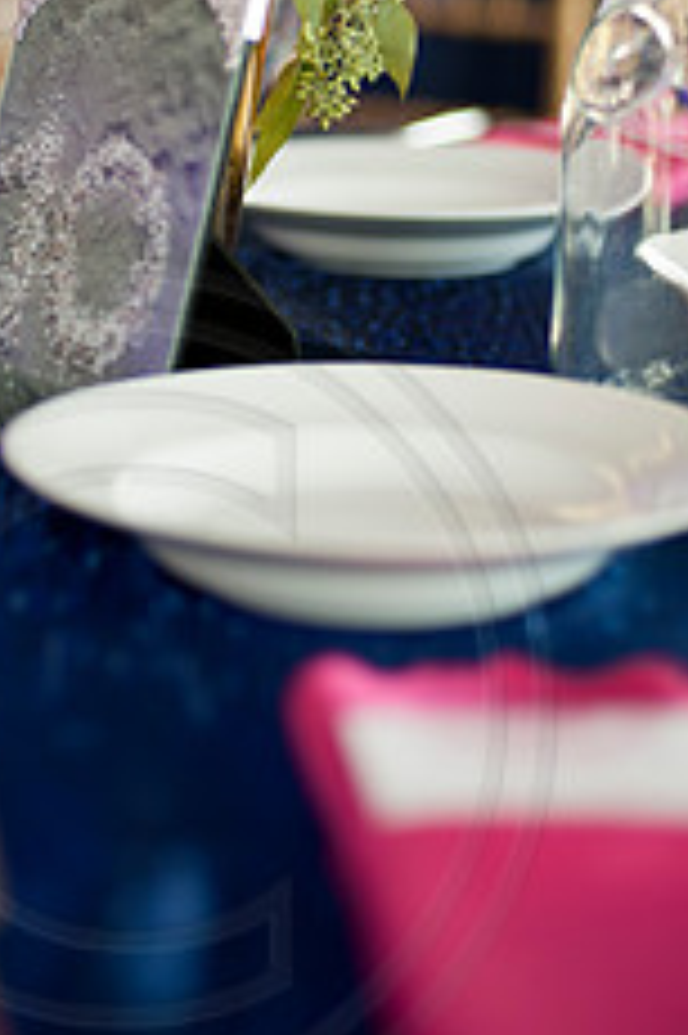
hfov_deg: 13.8
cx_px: 101
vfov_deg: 20.5
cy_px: 176
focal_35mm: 98
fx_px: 2813
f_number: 1.6
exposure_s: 1/80
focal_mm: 50
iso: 200
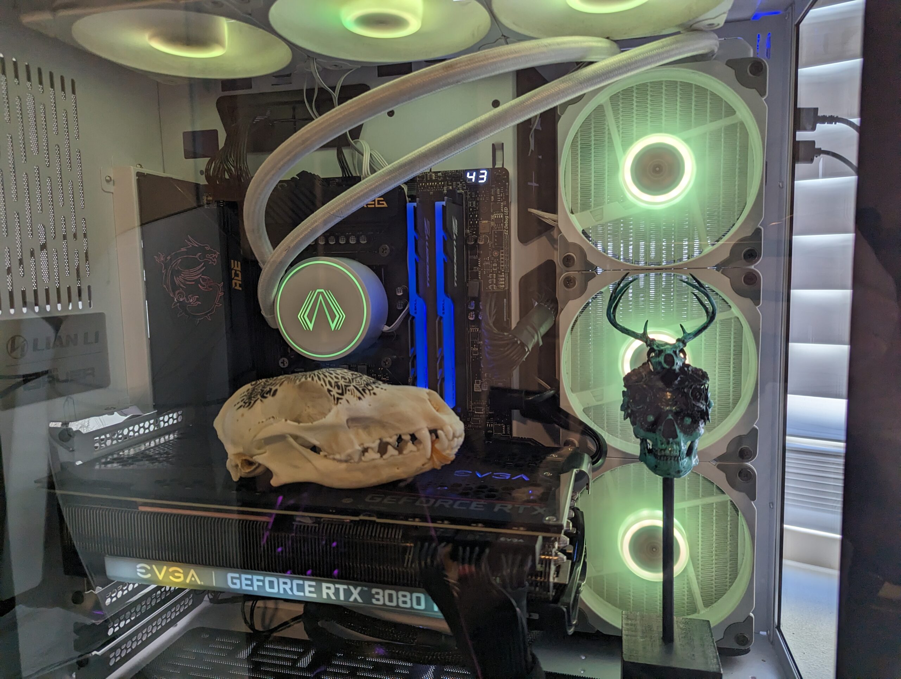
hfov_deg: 71.5
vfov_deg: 56.9
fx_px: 626
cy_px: 340
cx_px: 450
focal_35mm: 24
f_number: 1.85
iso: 143
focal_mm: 6.81
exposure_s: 1/87.4
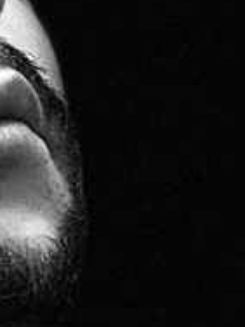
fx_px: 1359
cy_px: 89
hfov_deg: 9.9
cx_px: -138
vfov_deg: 13.7
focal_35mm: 144
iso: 320
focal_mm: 2.71
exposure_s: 1/30
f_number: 2.2
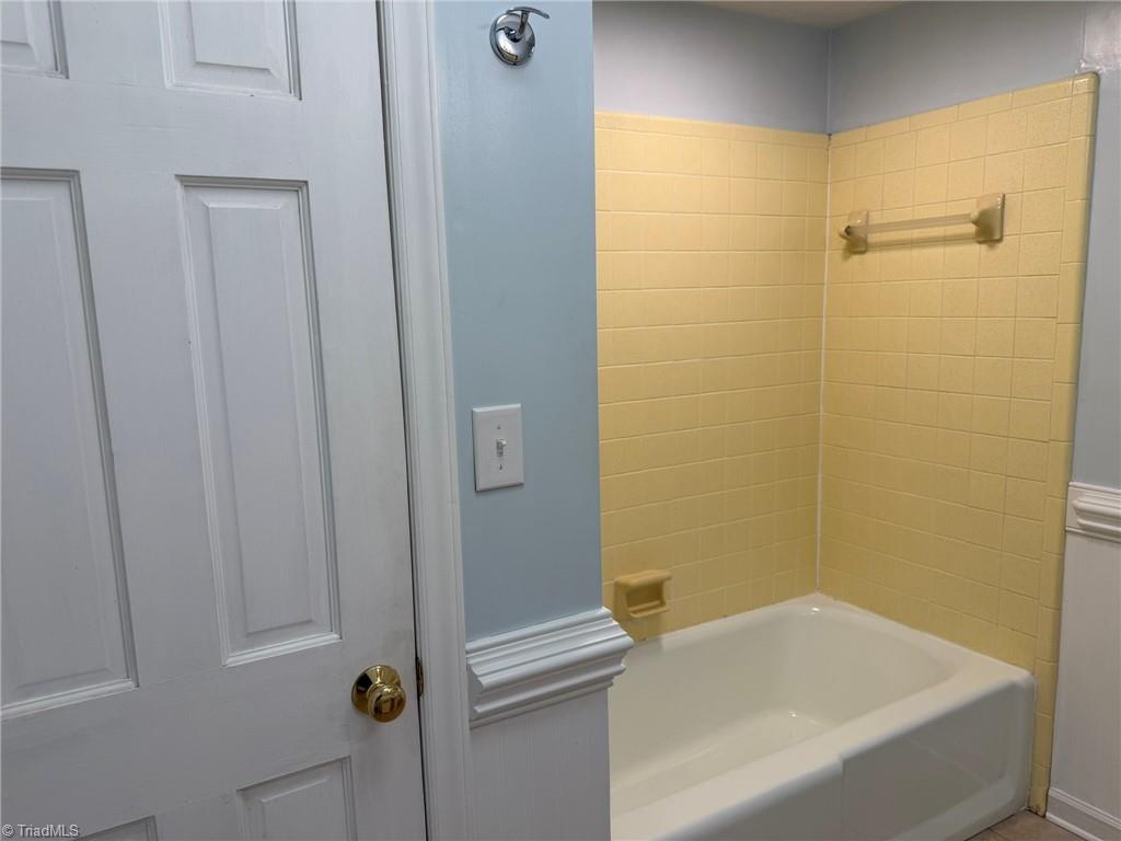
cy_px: 420
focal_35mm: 24
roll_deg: +2.0
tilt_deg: -9.2
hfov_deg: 71.6
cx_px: 560
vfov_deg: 56.8
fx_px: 777
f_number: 1.78
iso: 64
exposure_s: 1/120
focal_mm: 6.76
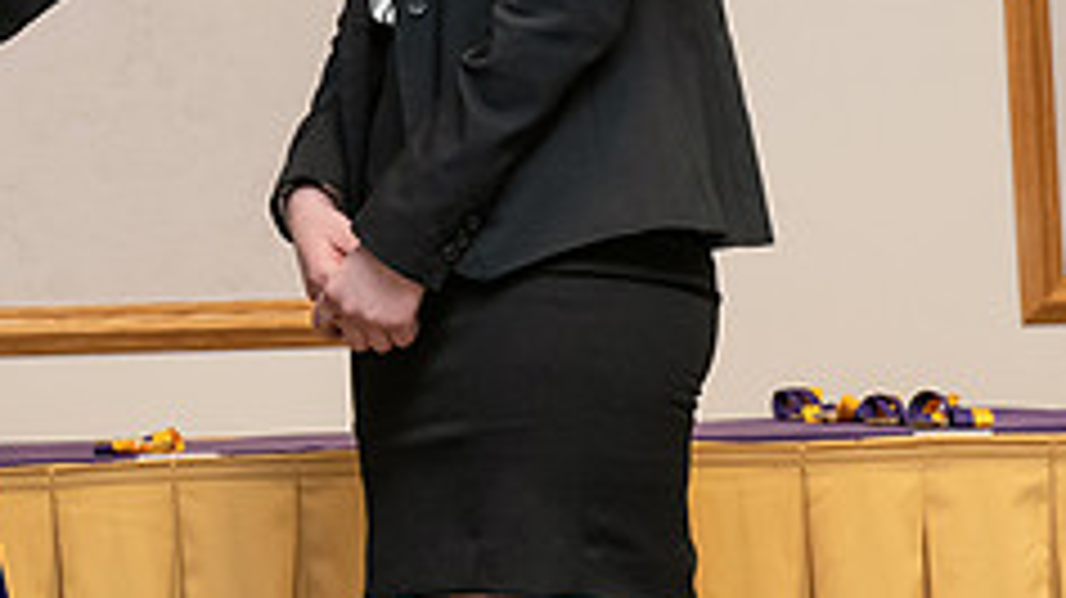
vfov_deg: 7.5
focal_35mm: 159
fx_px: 4492
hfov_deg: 13.5
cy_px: -241
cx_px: 279
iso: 2000
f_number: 5.6
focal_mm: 62
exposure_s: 1/200
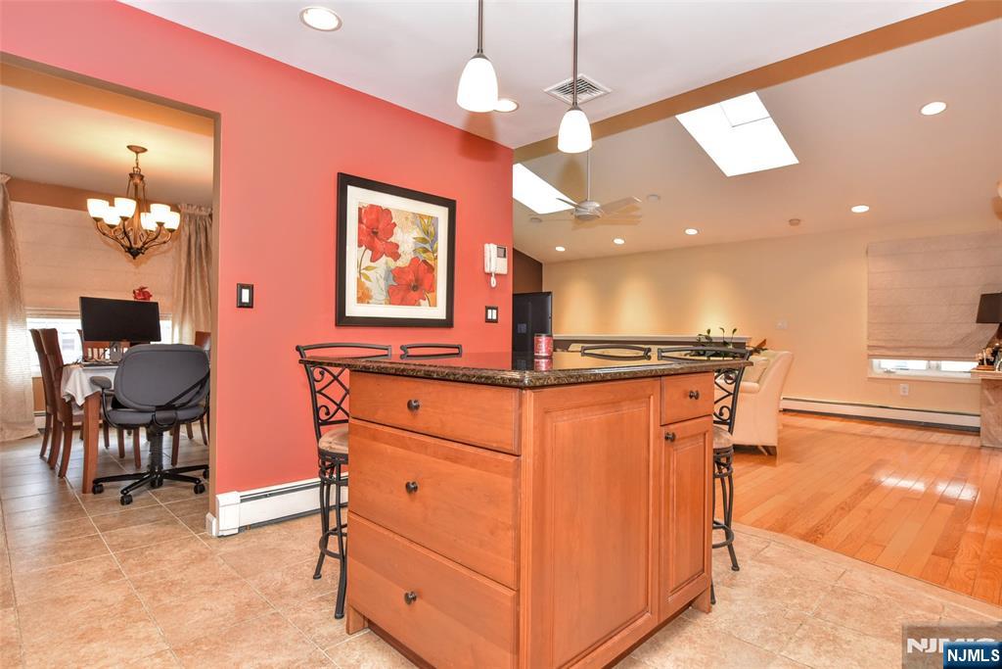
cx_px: 501
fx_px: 529
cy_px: 334
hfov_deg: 86.9
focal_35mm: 19
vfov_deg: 64.6
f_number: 4
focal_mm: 19
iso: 800
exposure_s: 1/60
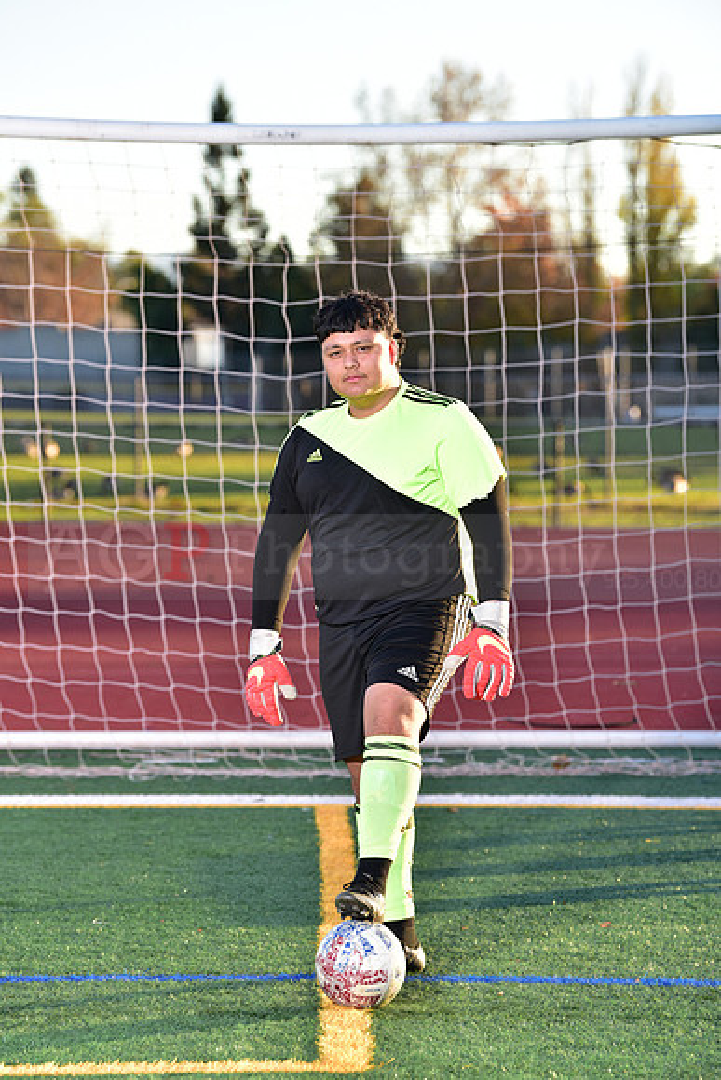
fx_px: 4053
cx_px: 360
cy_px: 540
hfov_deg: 10.2
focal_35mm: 135
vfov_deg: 15.2
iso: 160
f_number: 4.5
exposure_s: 1/250
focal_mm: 135
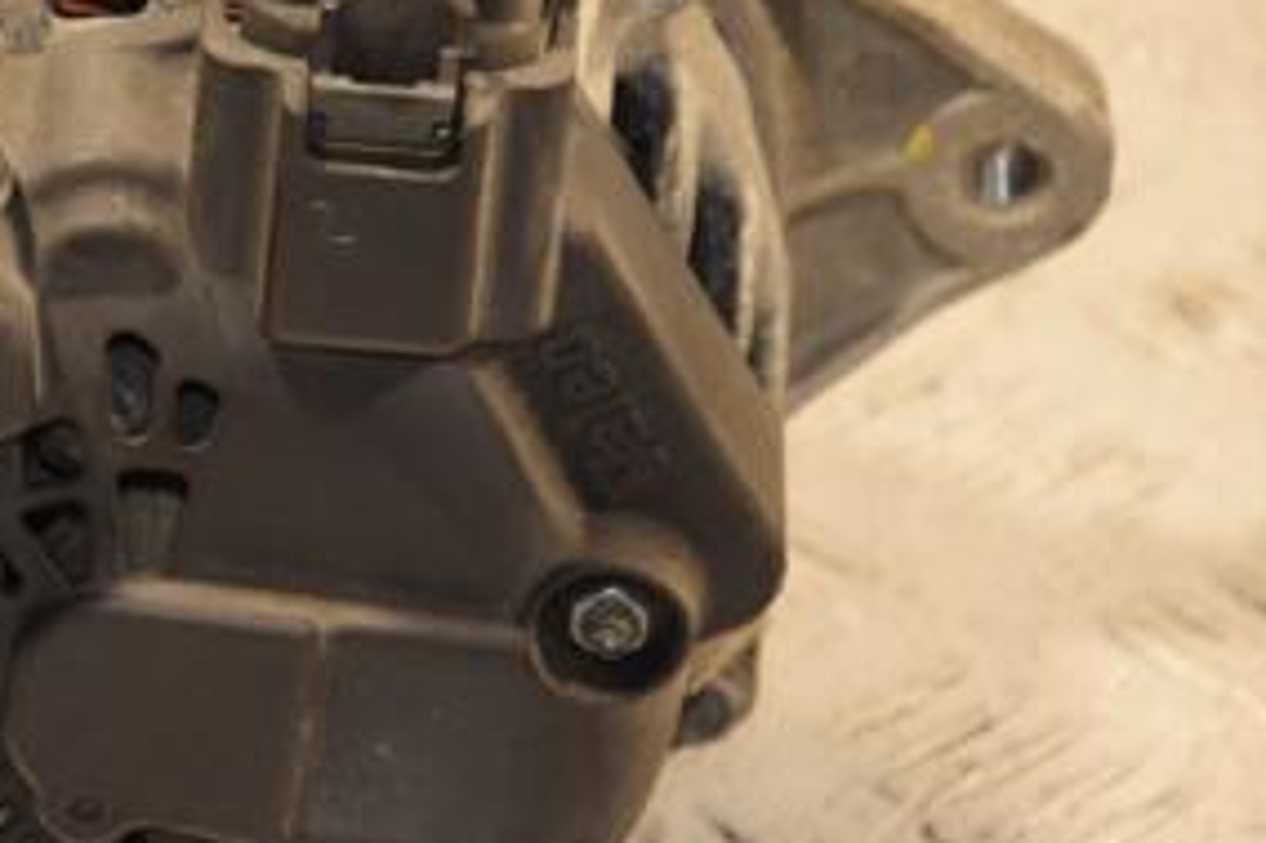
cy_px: 375
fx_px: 11705
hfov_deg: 6.2
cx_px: -49
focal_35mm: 333
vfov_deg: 4.1
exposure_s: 1/100
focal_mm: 105
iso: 800
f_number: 5.6
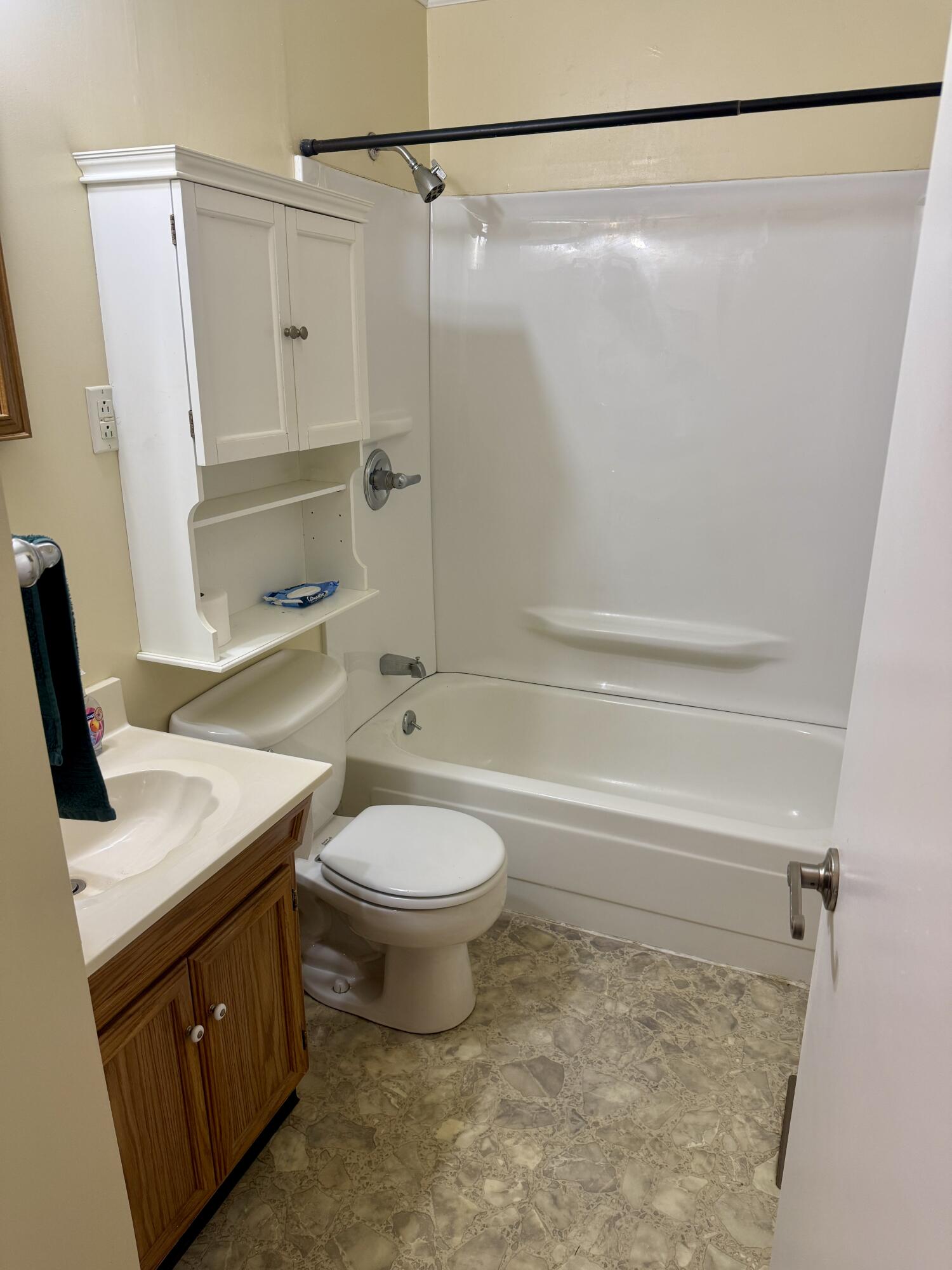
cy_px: 635
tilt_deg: -18.6
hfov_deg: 56.8
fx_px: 880
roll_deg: -0.7
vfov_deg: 71.6
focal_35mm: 24
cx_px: 476
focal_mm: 6.76
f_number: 1.78
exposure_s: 1/60
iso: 125
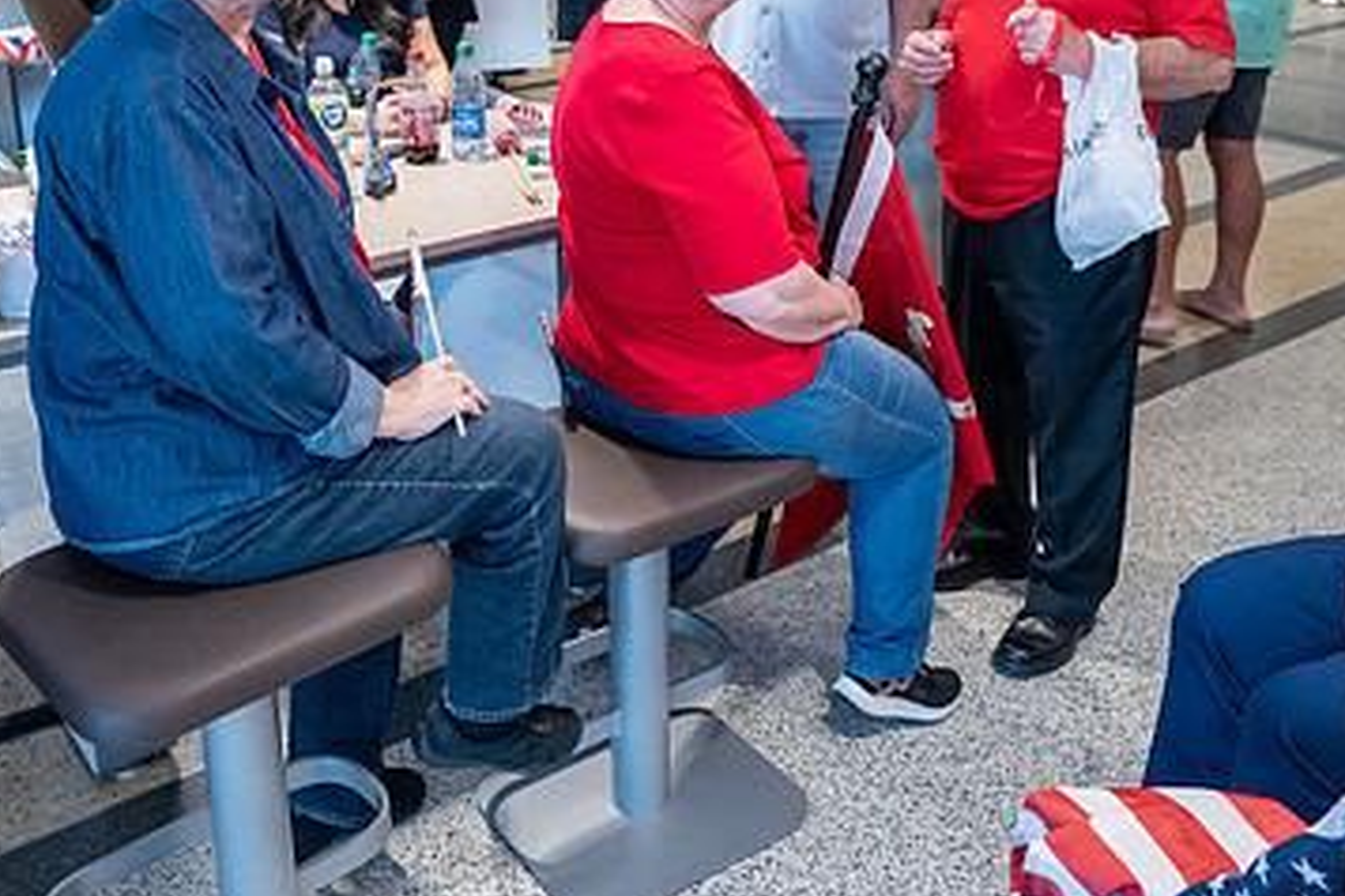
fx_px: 1457
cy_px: 200
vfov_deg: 33.4
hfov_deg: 49.5
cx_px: 640
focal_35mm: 39
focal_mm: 24
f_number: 4
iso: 450
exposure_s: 1/40
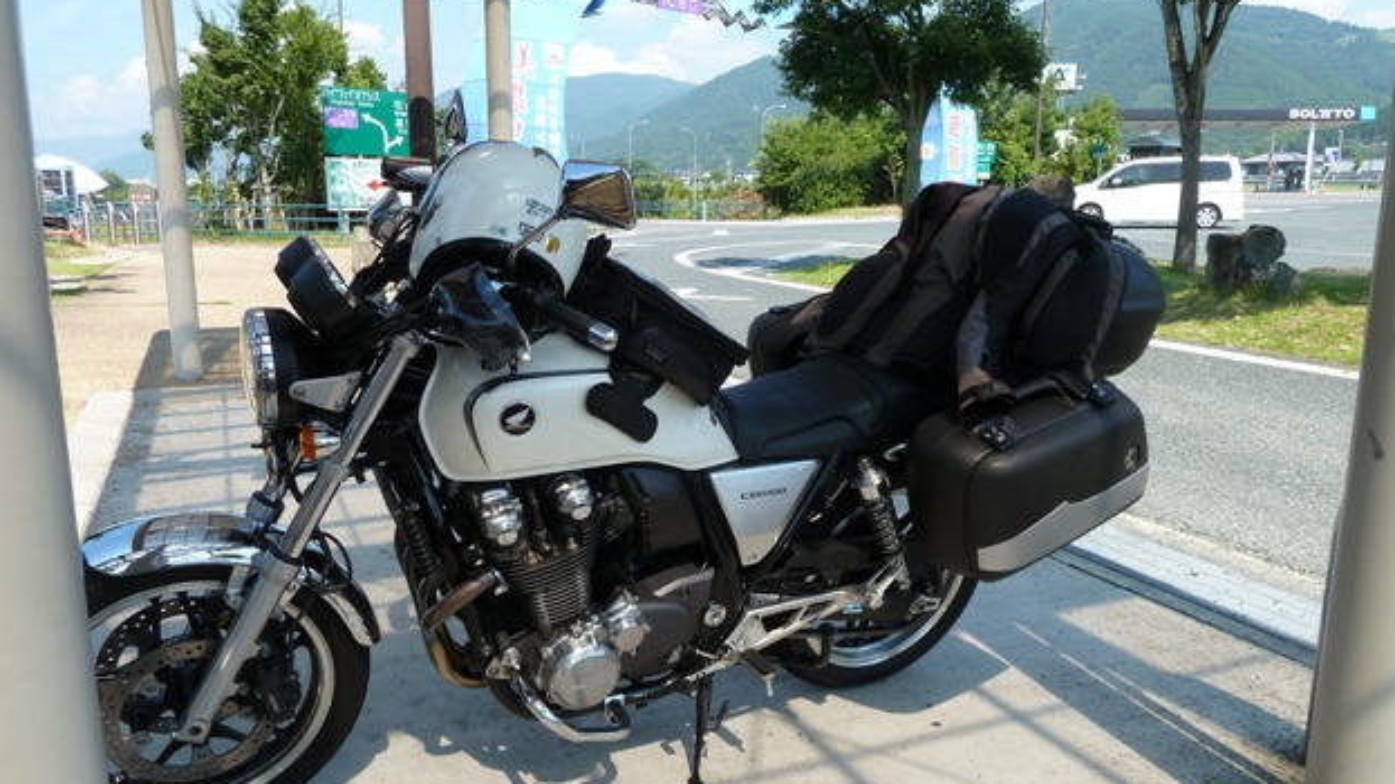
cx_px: 694
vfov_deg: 41.4
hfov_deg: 67.9
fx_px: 1035
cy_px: 437
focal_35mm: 28
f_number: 4
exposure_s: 1/320
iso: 80
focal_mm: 4.1
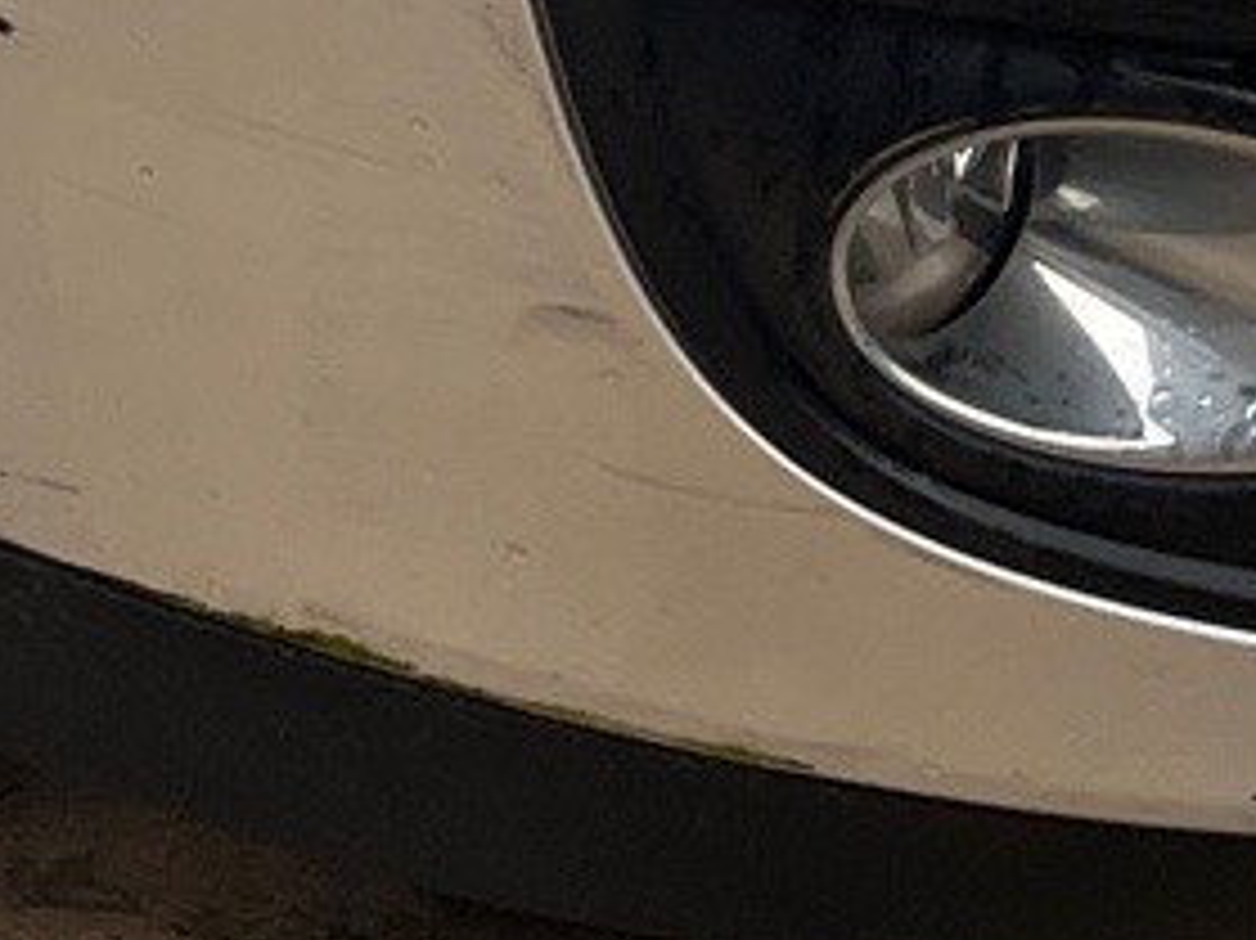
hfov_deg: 10.7
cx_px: -486
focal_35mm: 179
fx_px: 6492
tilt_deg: -15.9
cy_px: -1448
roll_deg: -1.1
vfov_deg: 7.6
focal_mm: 4.2
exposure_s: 1/404
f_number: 1.6
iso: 32
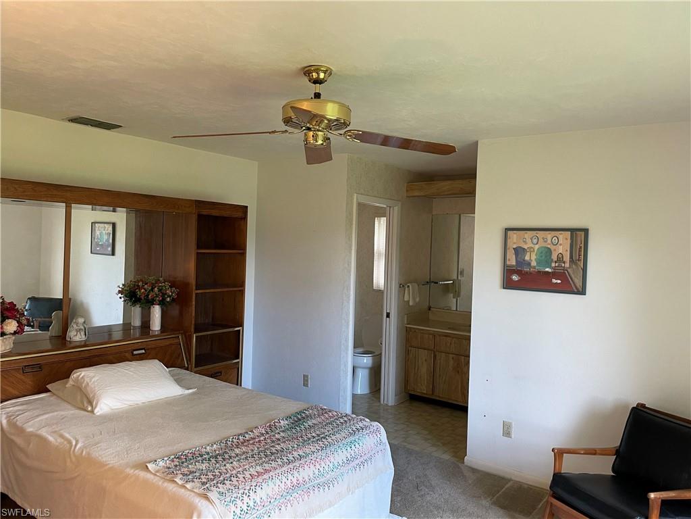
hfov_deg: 67.3
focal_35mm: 26
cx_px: 346
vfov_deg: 53.1
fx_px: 519
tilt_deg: -2.3
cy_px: 260
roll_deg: -2.4
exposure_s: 1/60
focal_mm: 4.2
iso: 160
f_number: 1.6
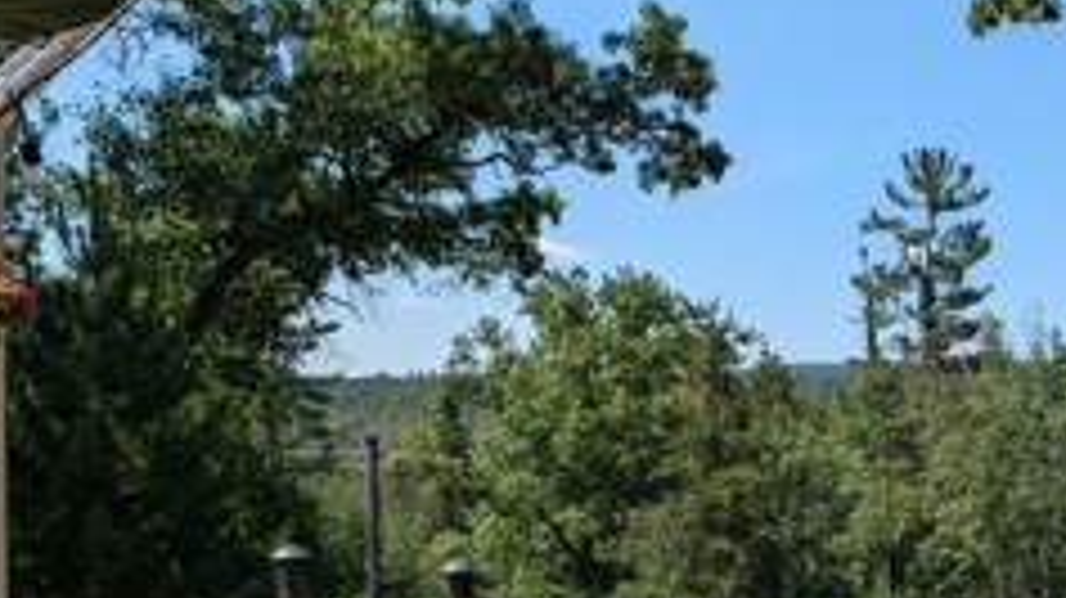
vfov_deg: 26.2
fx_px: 1243
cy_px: 540
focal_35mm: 44
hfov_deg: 44.0
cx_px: 864
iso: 20
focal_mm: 6.9
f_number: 1.68
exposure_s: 1/1272
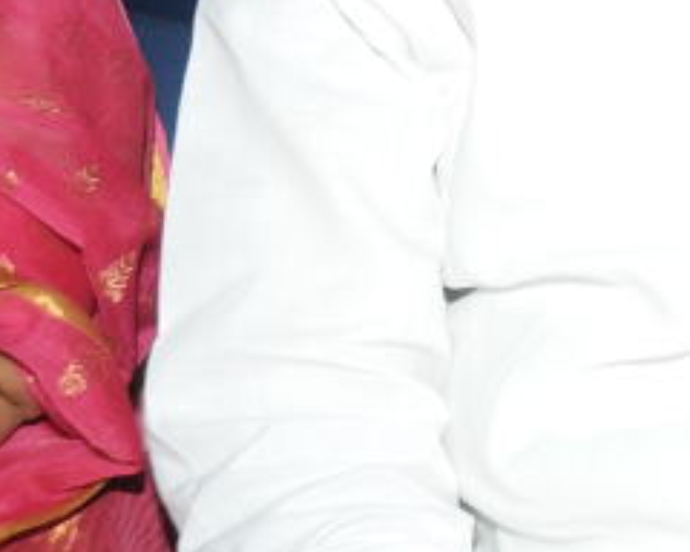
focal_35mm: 128
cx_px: 1374
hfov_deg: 13.1
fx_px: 2614
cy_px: -109
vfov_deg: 11.8
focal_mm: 32
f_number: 8
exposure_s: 1/125
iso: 200
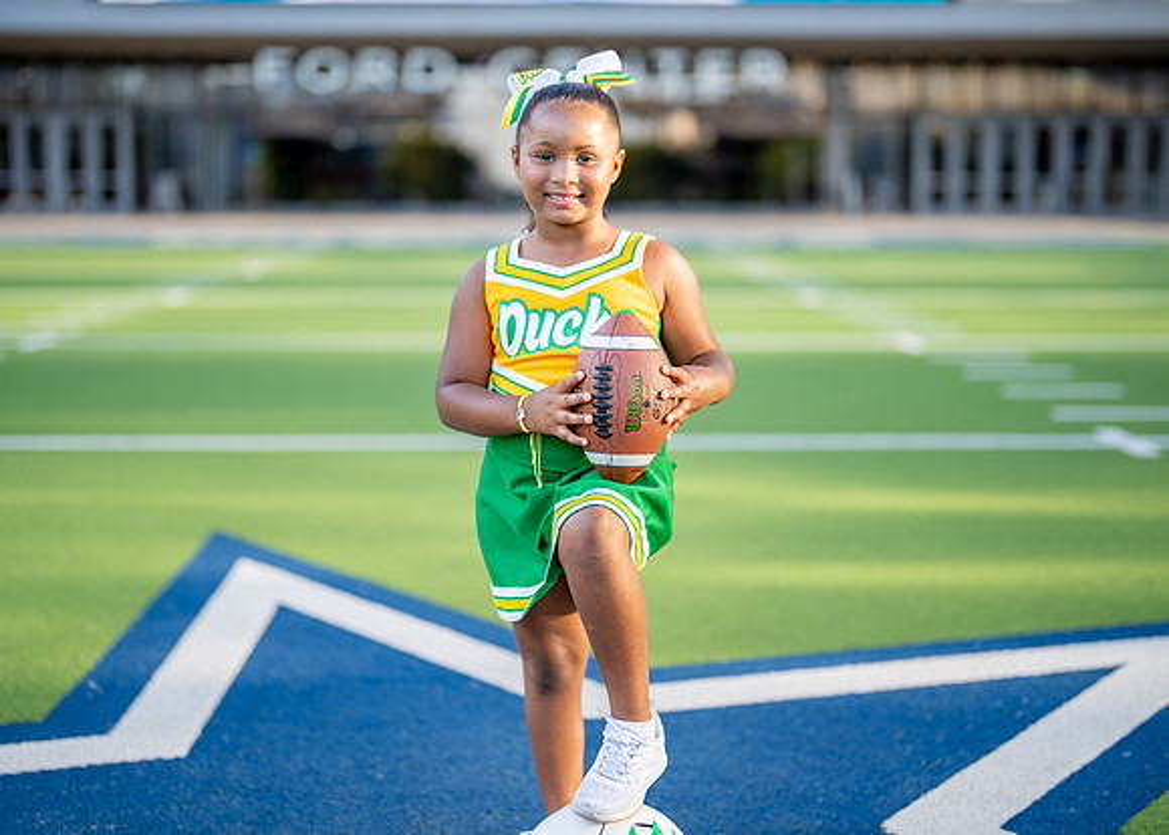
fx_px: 1884
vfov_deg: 25.0
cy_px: 385
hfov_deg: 34.5
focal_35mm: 57
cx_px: 563
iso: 160
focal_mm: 50
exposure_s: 1/2500
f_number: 1.2
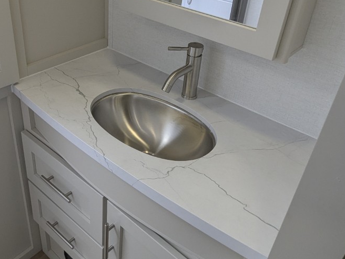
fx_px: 339
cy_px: 93
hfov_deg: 53.3
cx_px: 130
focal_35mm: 34
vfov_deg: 41.5
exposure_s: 1/219
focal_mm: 2.35
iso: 67
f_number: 2.2
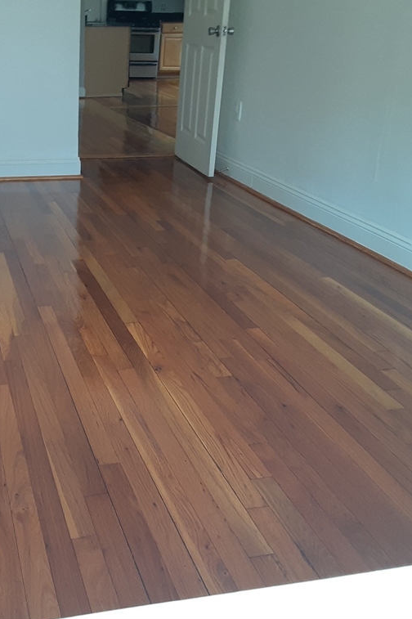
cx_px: 83
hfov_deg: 34.0
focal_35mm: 38
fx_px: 653
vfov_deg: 50.7
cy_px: 307
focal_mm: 2.91
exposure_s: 1/60
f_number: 1.9
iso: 100
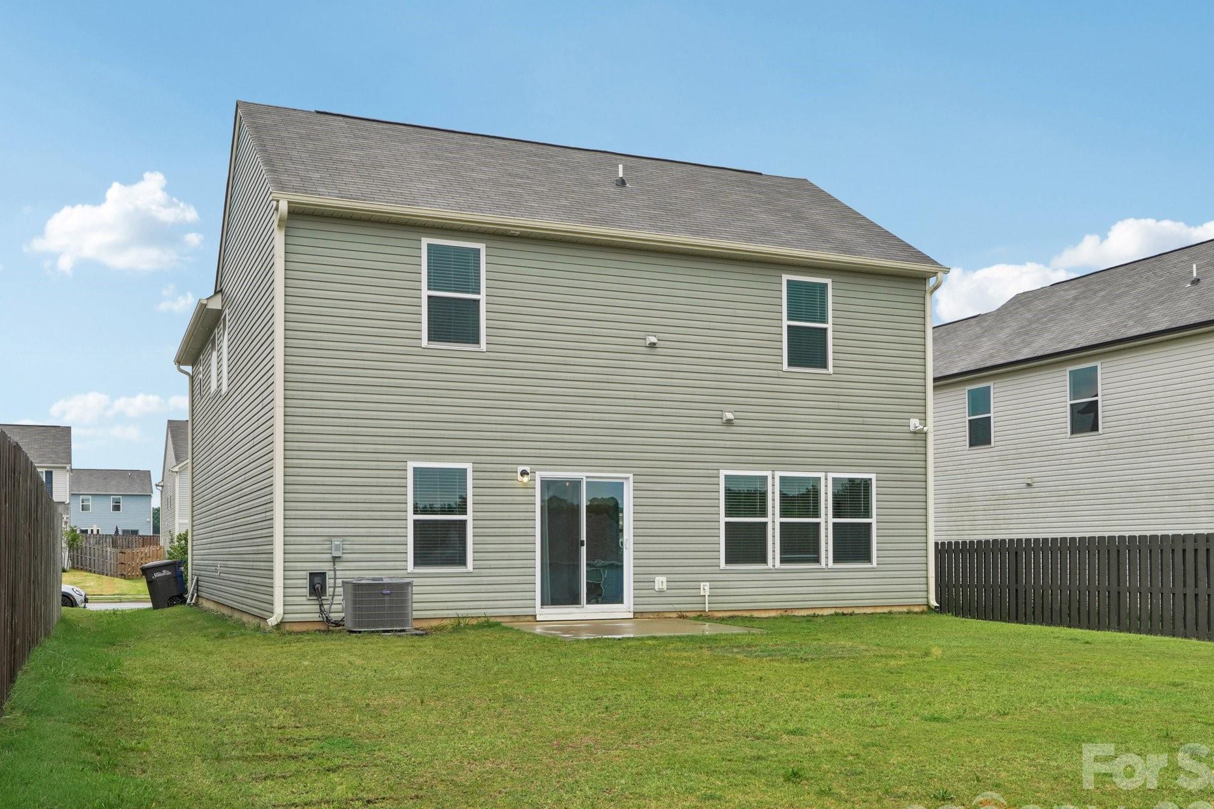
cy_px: 427
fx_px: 1113
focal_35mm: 33
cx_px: 623
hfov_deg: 57.2
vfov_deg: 39.9
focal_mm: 20
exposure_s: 1/90
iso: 100
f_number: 8
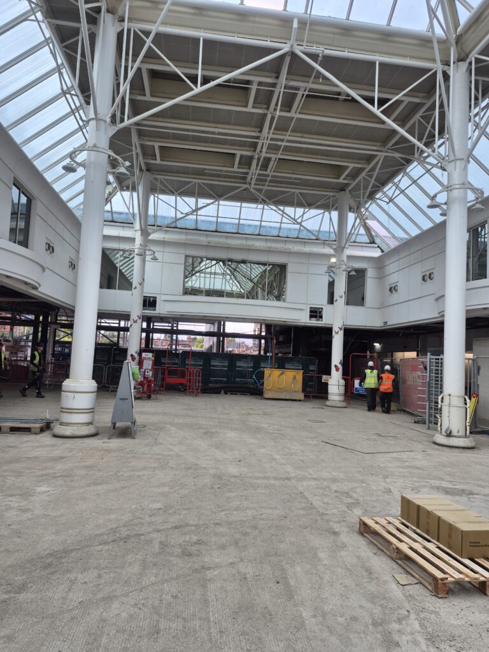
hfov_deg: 58.9
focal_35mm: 23
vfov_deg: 73.9
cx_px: 244
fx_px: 433
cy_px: 326
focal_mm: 5.4
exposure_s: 1/311
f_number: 1.8
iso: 25
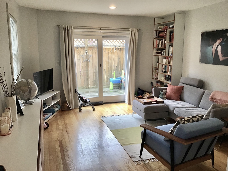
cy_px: 86
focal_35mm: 31
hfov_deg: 58.4
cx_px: 114
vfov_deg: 45.4
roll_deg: -0.4
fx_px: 204
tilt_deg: -10.2
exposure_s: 1/40
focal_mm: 3.3
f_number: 2.4
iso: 25
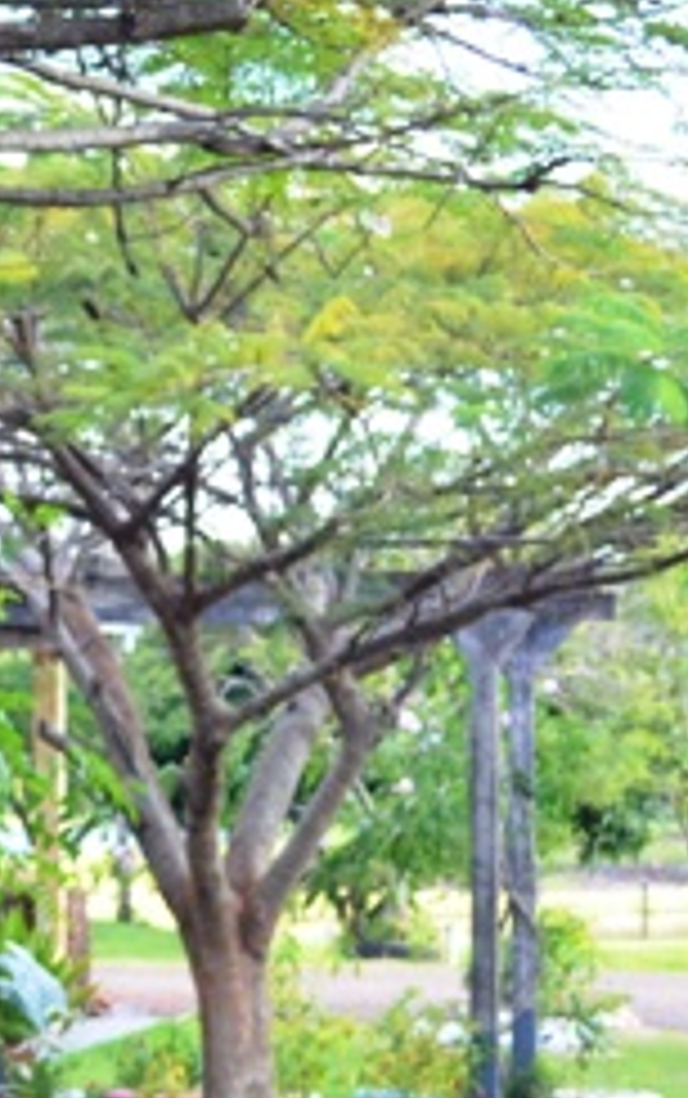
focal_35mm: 160
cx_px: -265
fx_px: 4789
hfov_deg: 8.1
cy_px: 716
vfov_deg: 13.1
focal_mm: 32
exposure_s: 1/160
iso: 500
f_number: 4.8
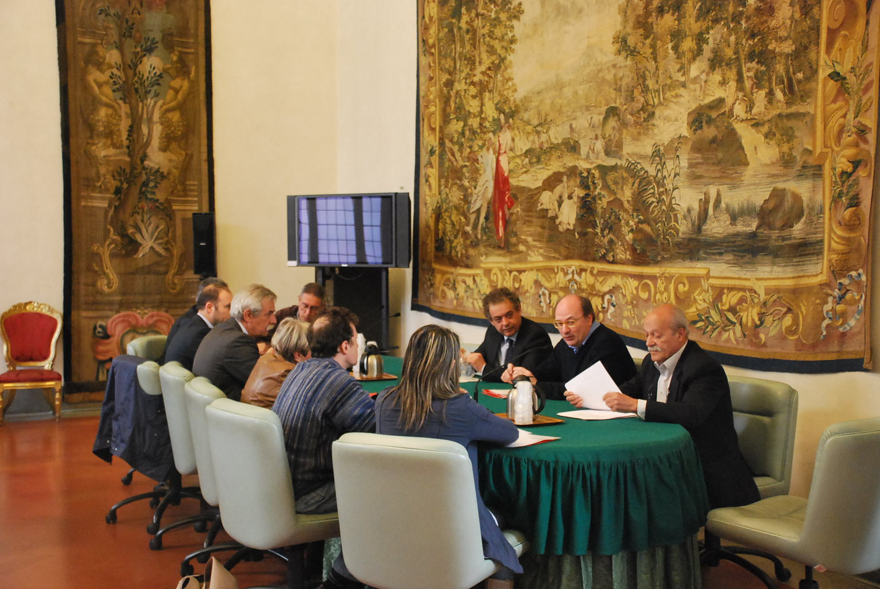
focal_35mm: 48
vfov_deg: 28.2
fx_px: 1175
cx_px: 440
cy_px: 294
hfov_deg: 41.1
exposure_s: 1/25
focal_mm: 32
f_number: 4.2
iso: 1600
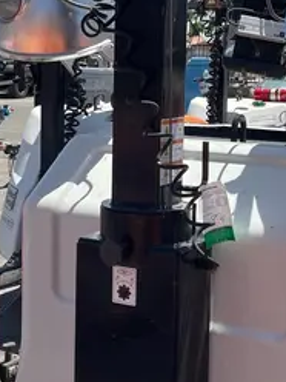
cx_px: 171
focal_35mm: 77
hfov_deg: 19.1
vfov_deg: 25.3
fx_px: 848
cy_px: 155
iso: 50
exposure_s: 1/2755
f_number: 1.6
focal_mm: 5.1
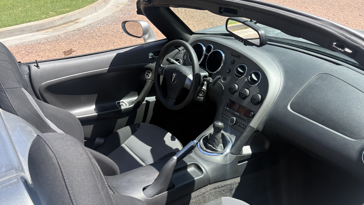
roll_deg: +2.5
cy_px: 129
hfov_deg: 66.1
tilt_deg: -34.9
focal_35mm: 29
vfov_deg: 39.9
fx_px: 280
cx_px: 178
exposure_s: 1/907
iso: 50
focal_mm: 5.96
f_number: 1.6
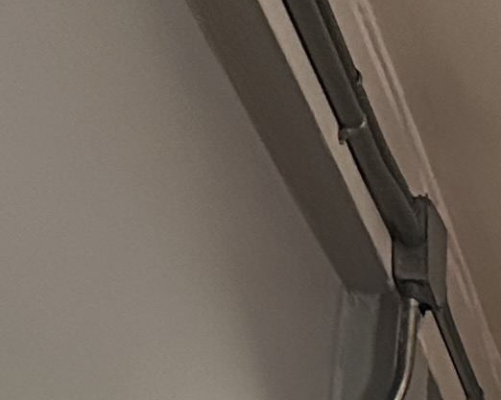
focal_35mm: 181
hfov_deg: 8.3
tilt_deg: +7.4
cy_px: 992
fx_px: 2682
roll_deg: +0.2
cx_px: 1697
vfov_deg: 7.9
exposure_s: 1/33
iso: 800
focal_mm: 6.86
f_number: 1.78
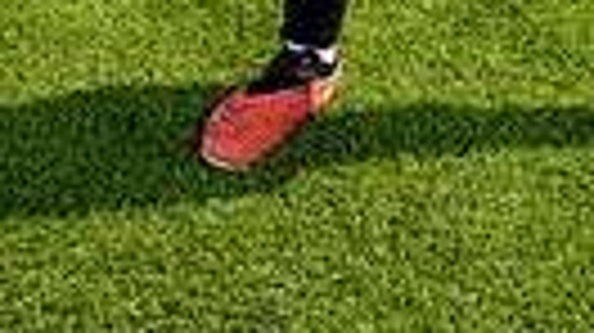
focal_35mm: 86
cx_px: 405
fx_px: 1353
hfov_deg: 24.6
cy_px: -522
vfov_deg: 11.2
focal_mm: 24
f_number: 7.1
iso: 50
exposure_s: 1/125
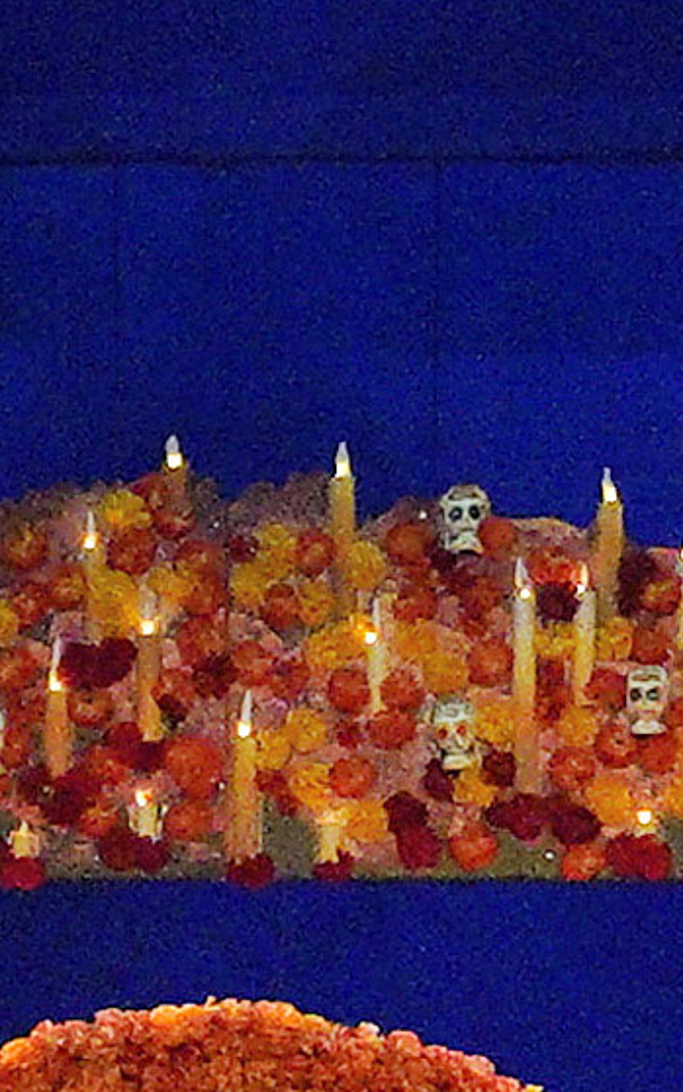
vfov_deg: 4.0
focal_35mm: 526
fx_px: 15657
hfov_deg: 2.5
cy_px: 376
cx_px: 341
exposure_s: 1/160
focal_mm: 48
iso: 4000
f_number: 4.5
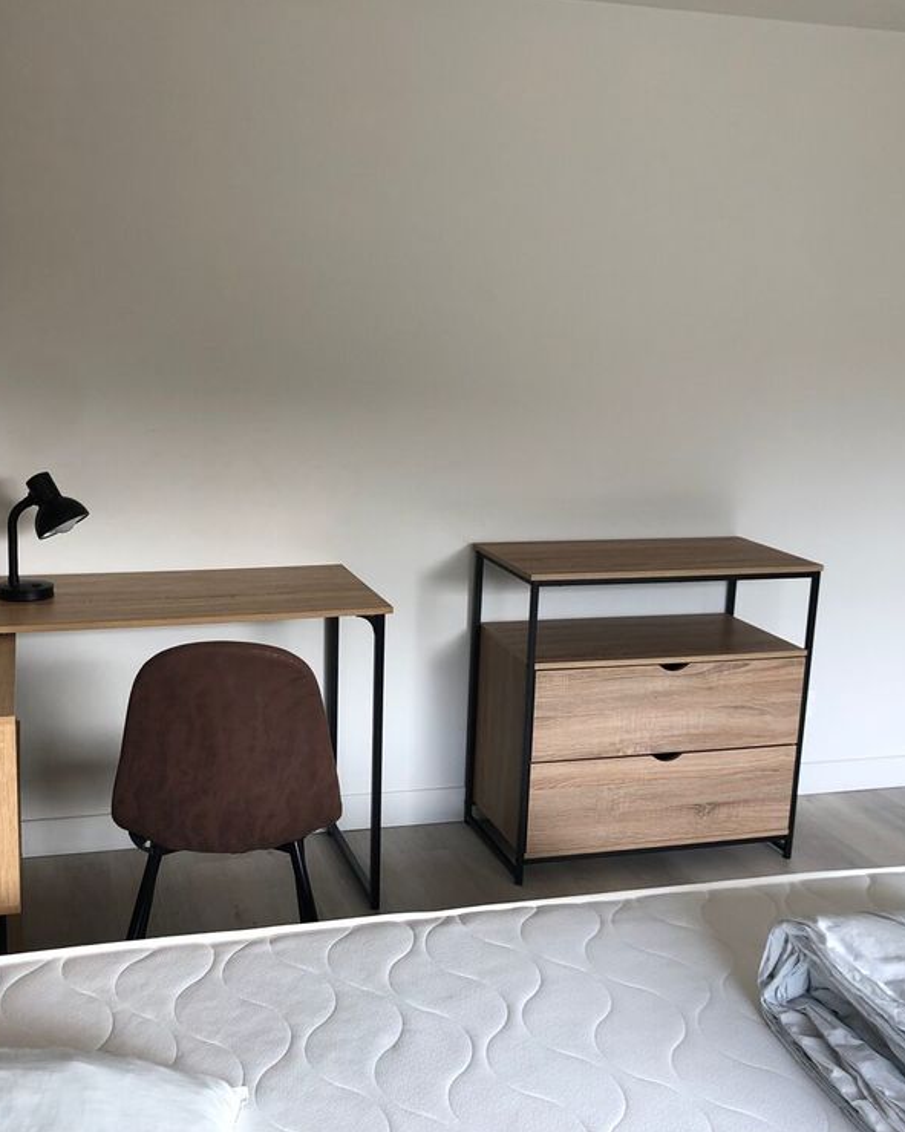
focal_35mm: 37
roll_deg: -0.8
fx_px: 1239
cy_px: 570
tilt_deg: -10.6
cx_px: 357
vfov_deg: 49.1
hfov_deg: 39.9
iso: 25
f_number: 1.8
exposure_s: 1/40
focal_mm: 4
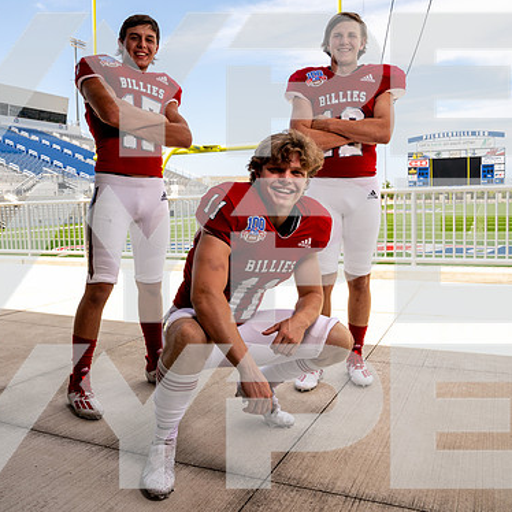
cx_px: 204
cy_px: 251
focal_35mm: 33
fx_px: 552
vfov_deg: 49.7
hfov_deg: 49.4
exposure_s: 1/125
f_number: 9
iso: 100
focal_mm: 25
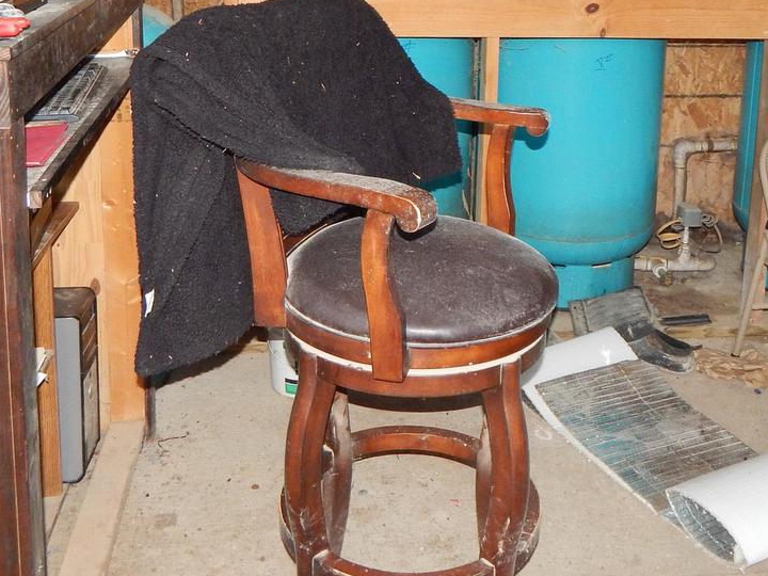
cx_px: 411
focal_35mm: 44
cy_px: 59
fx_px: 976
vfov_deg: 31.4
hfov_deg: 42.9
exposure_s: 1/30
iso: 280
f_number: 3
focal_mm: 4
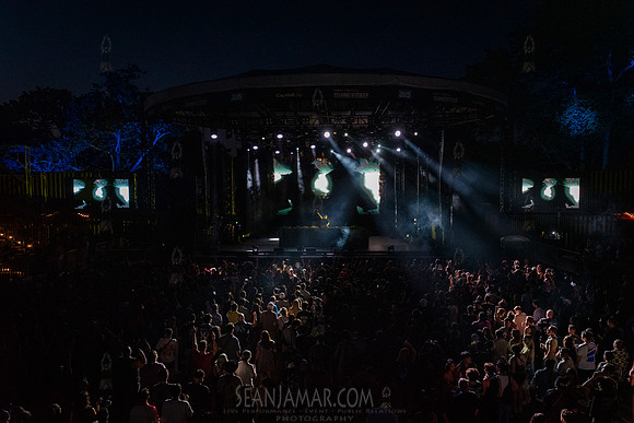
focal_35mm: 27
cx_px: 317
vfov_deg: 47.4
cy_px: 212
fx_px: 482
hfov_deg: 66.7
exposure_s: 1/400
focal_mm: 27
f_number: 4
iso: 6400
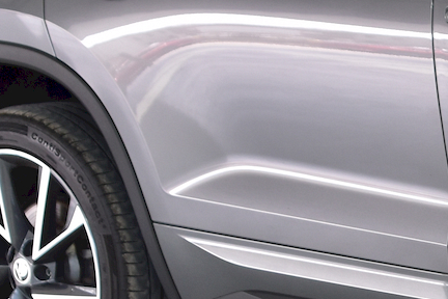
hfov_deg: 9.7
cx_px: 876
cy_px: 305
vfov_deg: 6.9
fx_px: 2476
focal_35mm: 199
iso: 200
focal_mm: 28
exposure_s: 1/80
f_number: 4
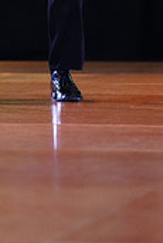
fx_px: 2372
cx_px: -55
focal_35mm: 350
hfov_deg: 3.9
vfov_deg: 5.8
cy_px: -144
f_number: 2.8
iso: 6400
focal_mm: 104
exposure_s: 1/400
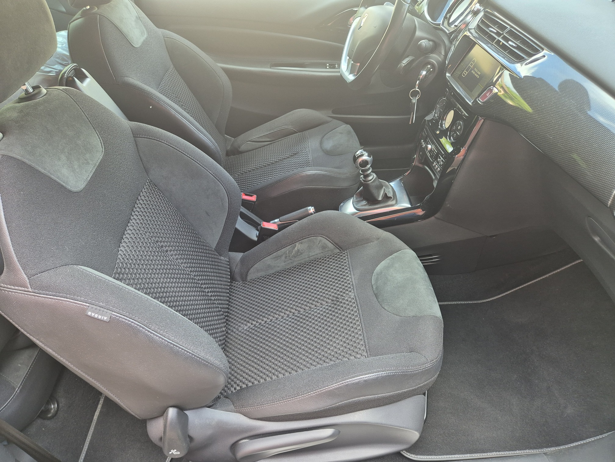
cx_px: 308
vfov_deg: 58.9
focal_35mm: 23
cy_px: 231
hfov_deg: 73.9
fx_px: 409
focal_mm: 5.4
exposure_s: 1/180
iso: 125
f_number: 1.8
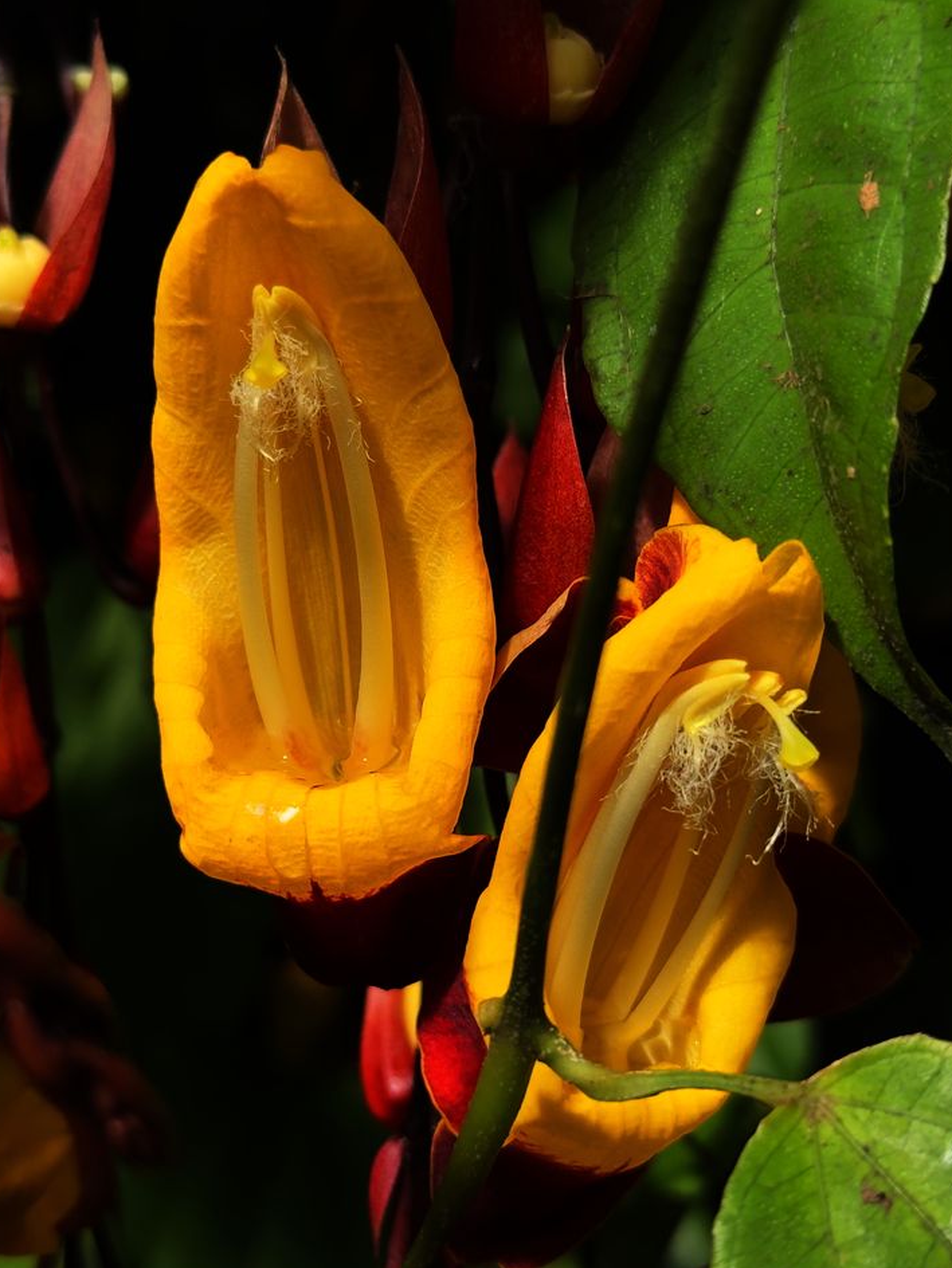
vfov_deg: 29.8
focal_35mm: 65
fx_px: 2383
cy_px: 640
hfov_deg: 22.6
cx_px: 434
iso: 64
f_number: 1.78
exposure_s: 1/3534
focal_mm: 6.76
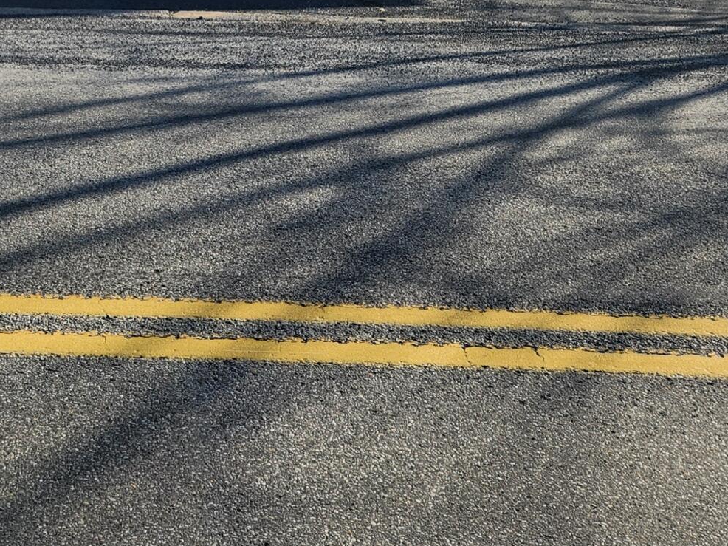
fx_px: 1472
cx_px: 66
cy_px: -270
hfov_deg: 26.8
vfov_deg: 18.6
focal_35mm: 70
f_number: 1.8
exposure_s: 1/1269
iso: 20
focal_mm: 5.4
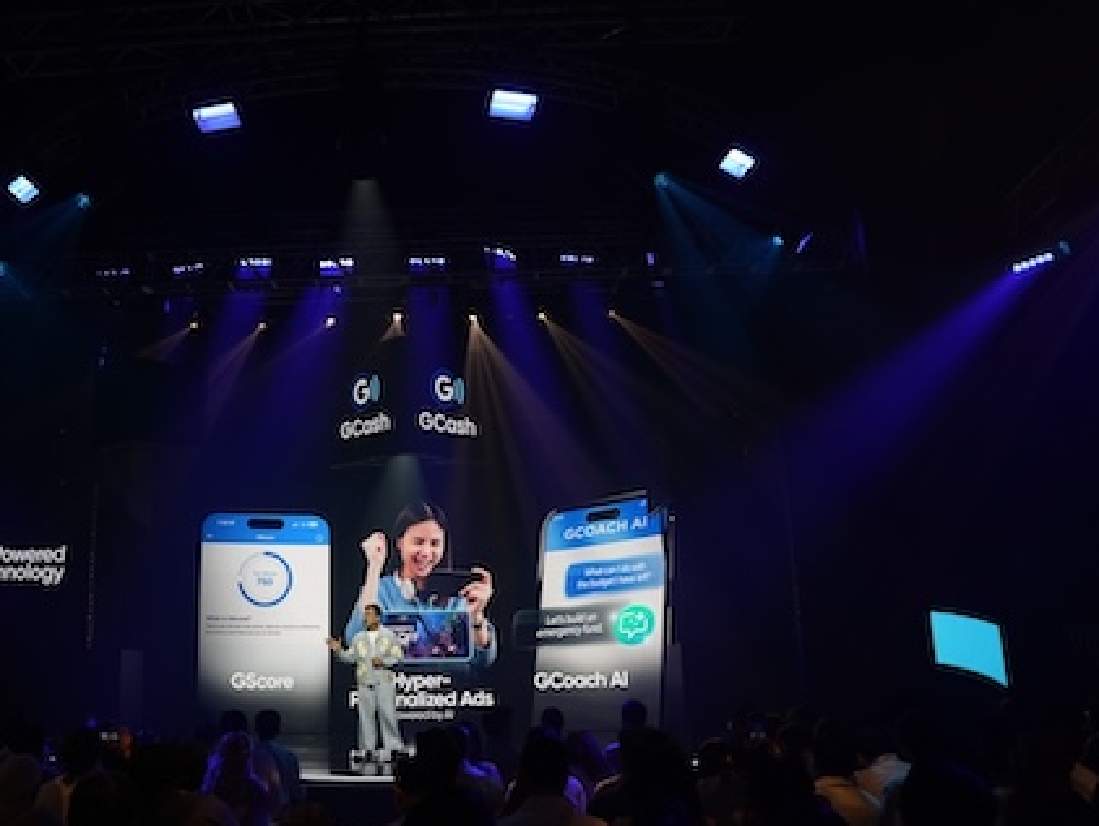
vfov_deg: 40.6
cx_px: 372
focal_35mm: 35
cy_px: 350
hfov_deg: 51.7
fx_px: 1112
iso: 200
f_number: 2.8
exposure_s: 1/200
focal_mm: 24
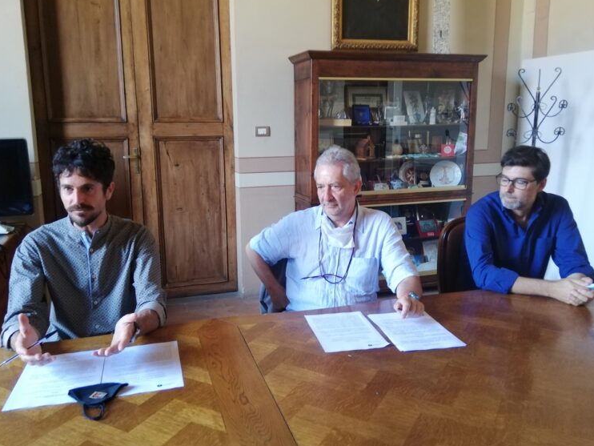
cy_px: 220
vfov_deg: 46.8
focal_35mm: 30
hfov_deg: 59.9
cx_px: 291
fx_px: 515
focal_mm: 3.81
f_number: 2.2
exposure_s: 1/33.3
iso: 400
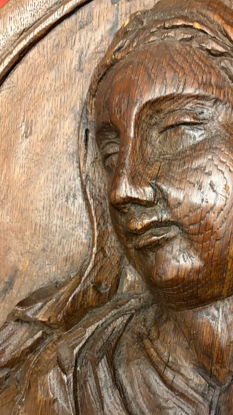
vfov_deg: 57.6
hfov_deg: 34.0
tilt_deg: -83.0
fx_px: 374
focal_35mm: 34
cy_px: 246
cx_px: 172
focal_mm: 5.96
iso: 640
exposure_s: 1/25
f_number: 1.6
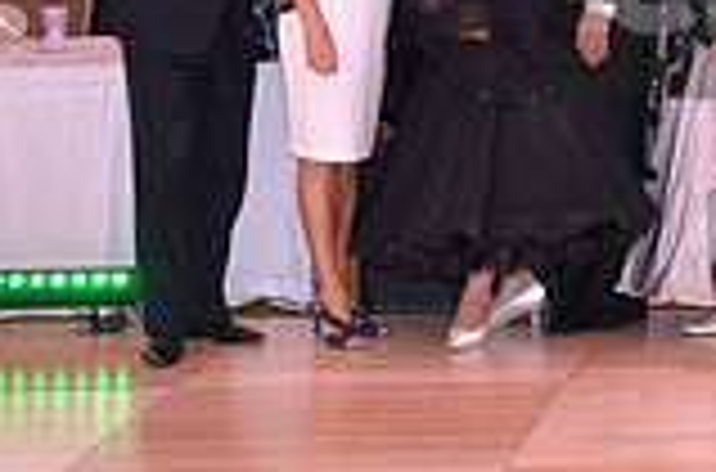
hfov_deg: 13.4
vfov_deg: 9.3
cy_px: -20
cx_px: 1045
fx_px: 2895
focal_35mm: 146
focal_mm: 40
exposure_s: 1/250
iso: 2000
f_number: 4
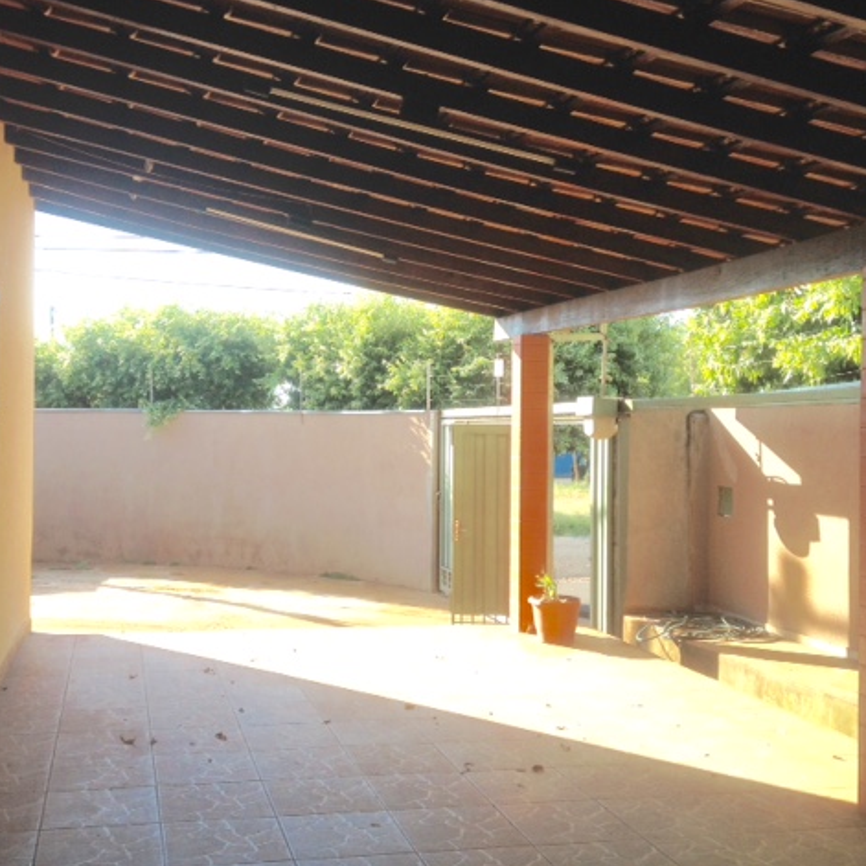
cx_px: 360
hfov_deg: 39.9
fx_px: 1189
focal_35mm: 42
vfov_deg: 40.0
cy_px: 427
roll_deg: +2.0
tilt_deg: -2.2
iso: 50
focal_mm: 4.28
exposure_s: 1/339
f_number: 2.4
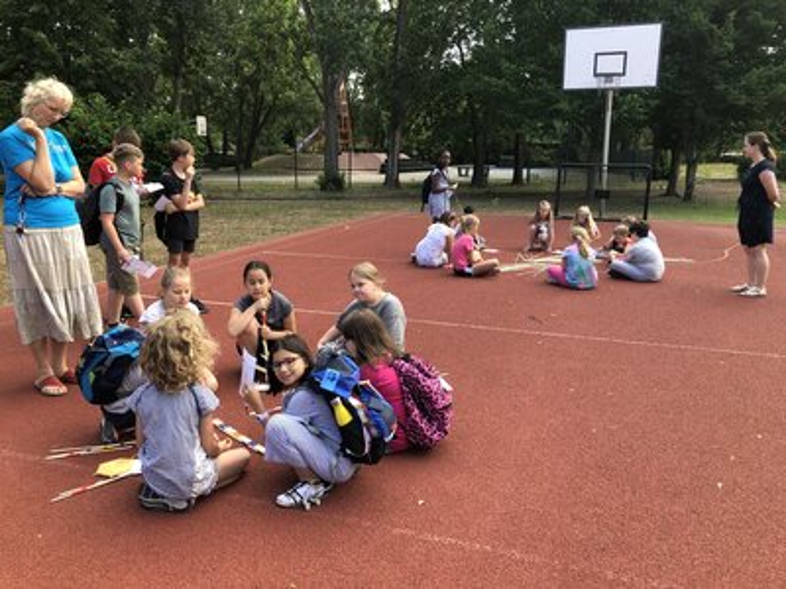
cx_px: 393
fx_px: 636
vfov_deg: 49.7
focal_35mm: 28
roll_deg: -0.2
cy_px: 294
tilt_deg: -13.1
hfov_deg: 63.4
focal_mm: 3.99
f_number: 1.8
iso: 20
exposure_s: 1/247
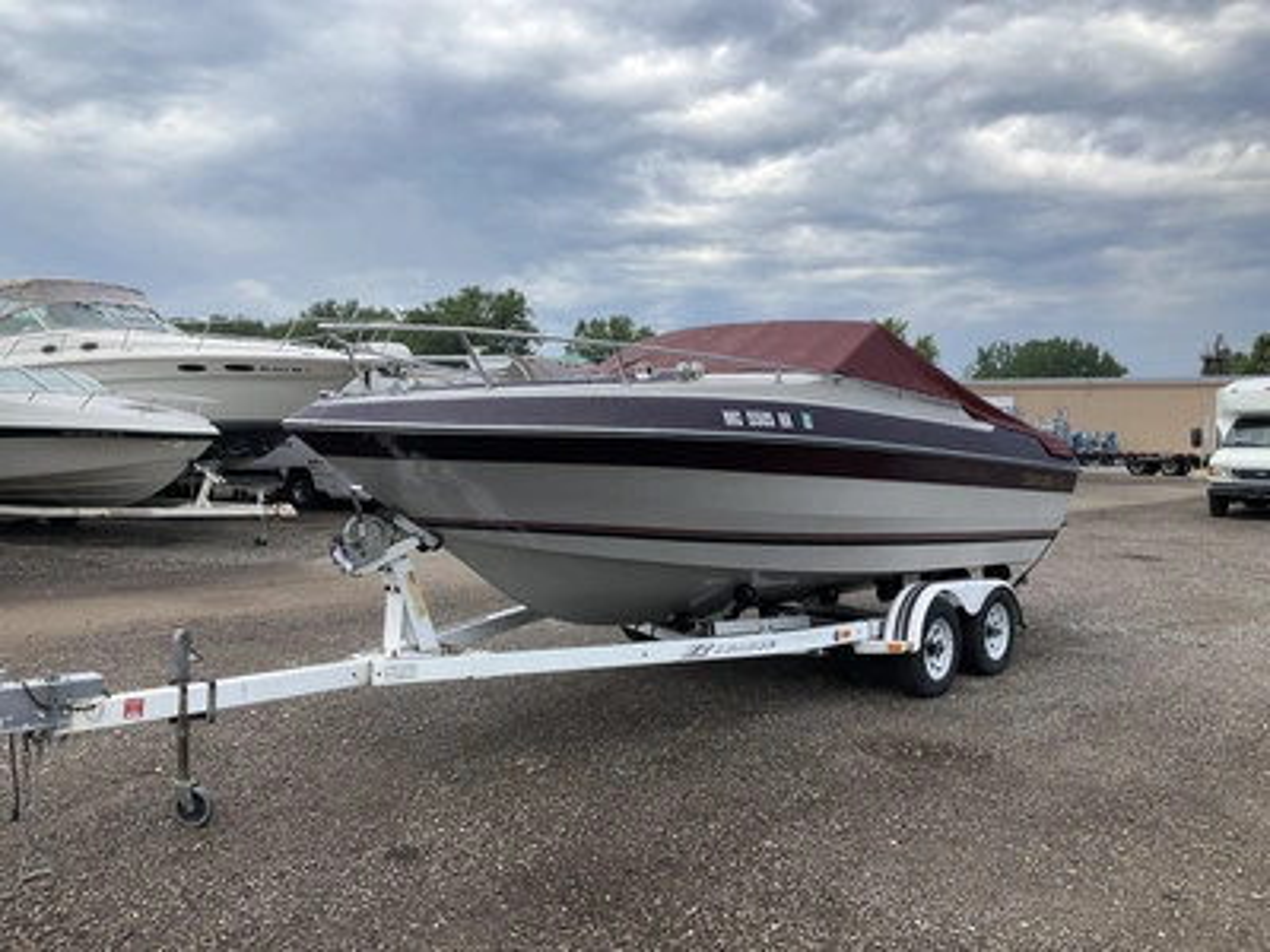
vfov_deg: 48.2
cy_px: 476
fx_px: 1064
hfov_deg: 61.7
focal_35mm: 29
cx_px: 635
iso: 25
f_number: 1.8
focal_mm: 3
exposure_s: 1/534
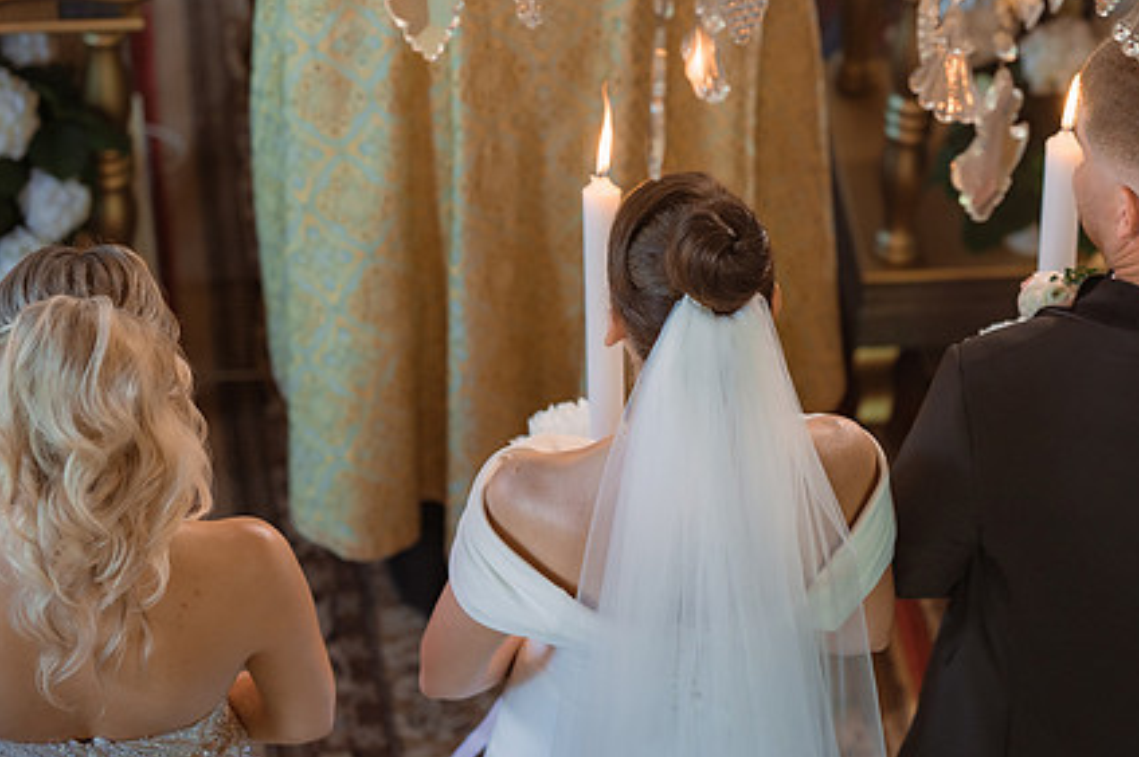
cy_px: 508
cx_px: 859
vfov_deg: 10.1
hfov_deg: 15.1
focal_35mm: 135
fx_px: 4268
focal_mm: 85
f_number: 2.5
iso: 1000
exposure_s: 1/200
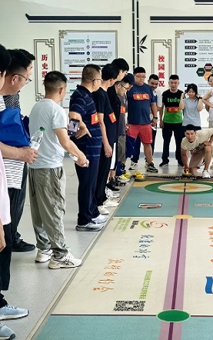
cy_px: 170
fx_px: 640
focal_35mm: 69
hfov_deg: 18.7
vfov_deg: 29.8
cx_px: 175
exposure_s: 1/100
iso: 250
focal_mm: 5.75
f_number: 4
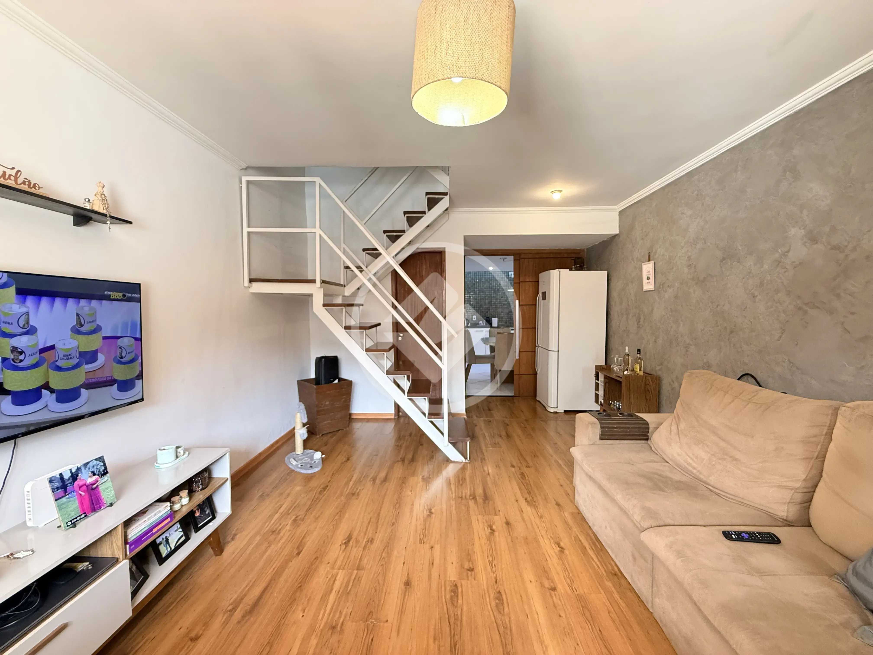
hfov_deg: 102.1
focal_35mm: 14
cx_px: 436
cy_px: 328
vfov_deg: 85.7
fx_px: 353
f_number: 2.2
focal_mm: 2.22
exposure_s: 1/60
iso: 400
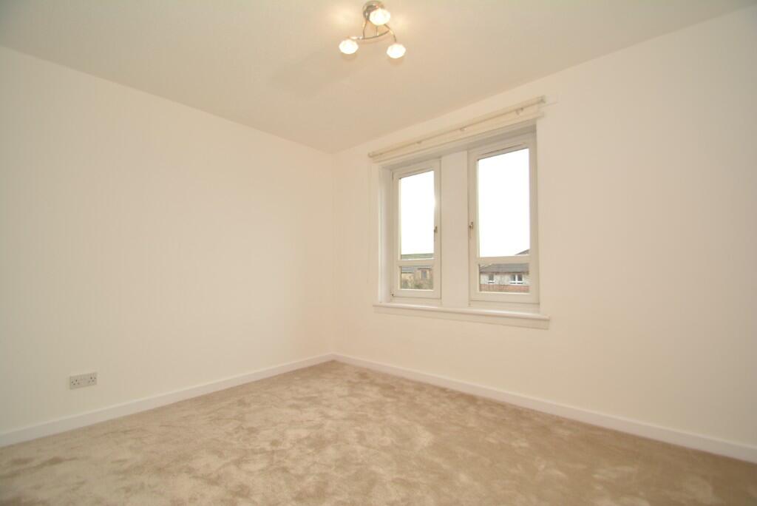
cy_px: 253
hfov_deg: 100.4
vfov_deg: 77.4
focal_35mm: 15
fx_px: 316
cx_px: 378
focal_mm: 10
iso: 200
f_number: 4
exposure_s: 1/80
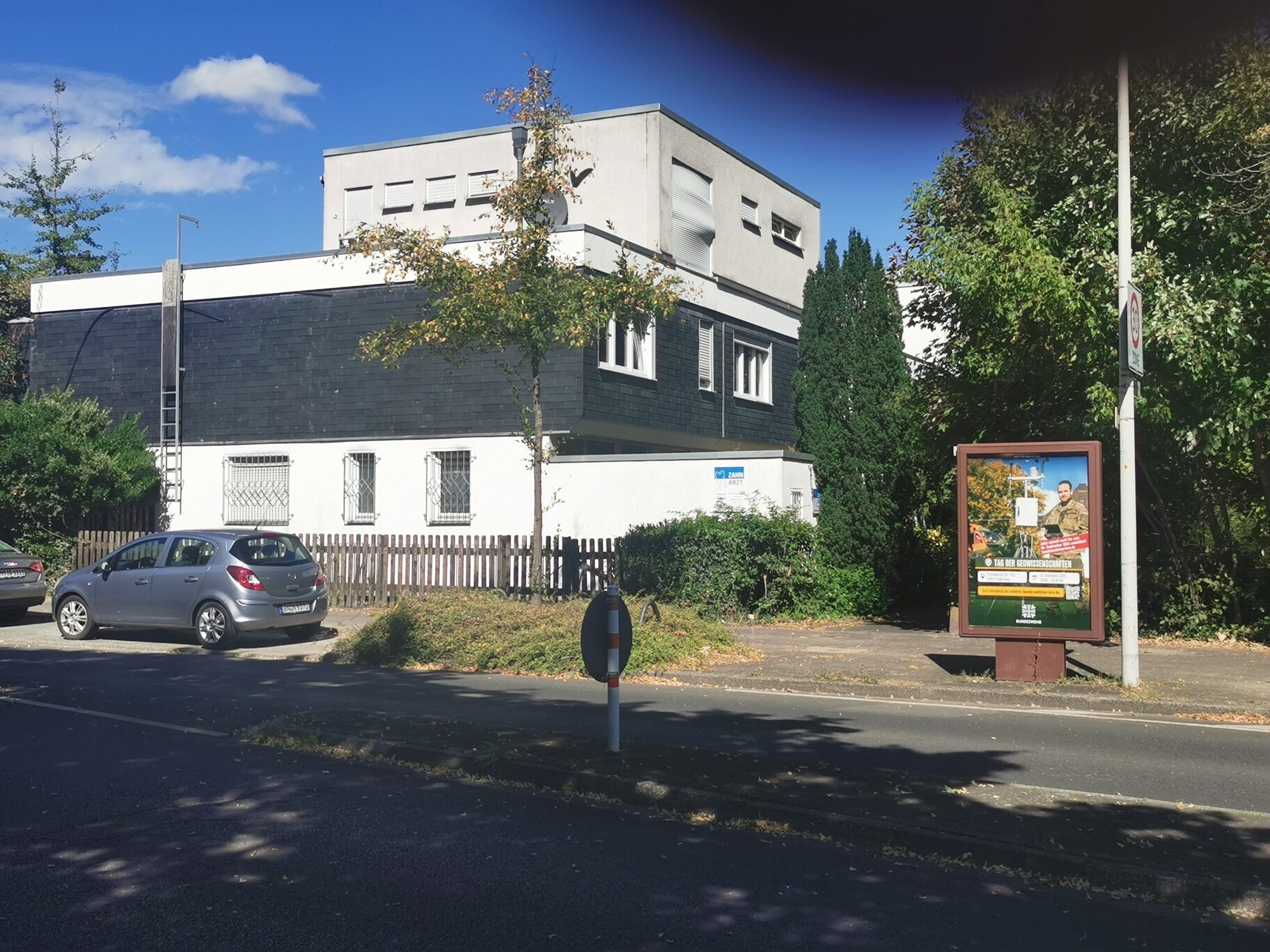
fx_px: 1394
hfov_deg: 49.0
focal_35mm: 38
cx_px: 635
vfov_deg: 37.7
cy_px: 476
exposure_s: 1/4274
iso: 50
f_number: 1.6
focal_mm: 5.56
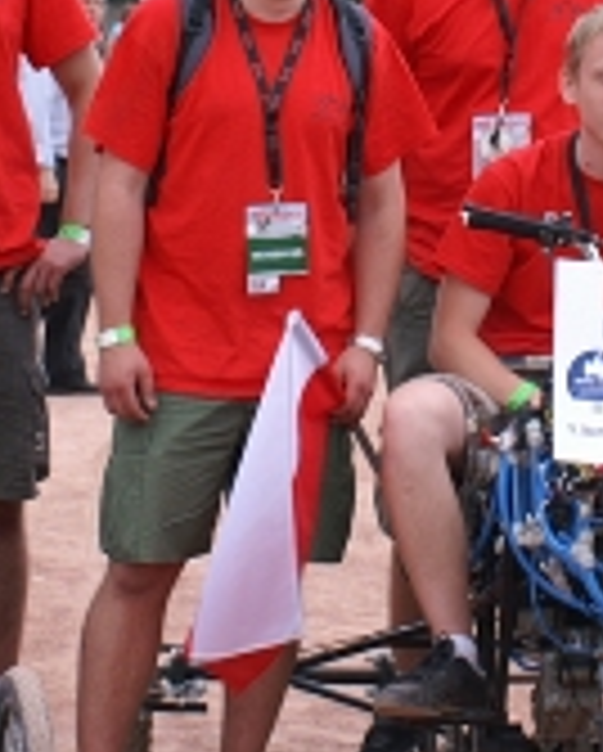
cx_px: 572
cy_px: 45
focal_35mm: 175
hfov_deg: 8.8
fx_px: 3897
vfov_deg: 10.9
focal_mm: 26
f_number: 4.5
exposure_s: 1/50
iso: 200
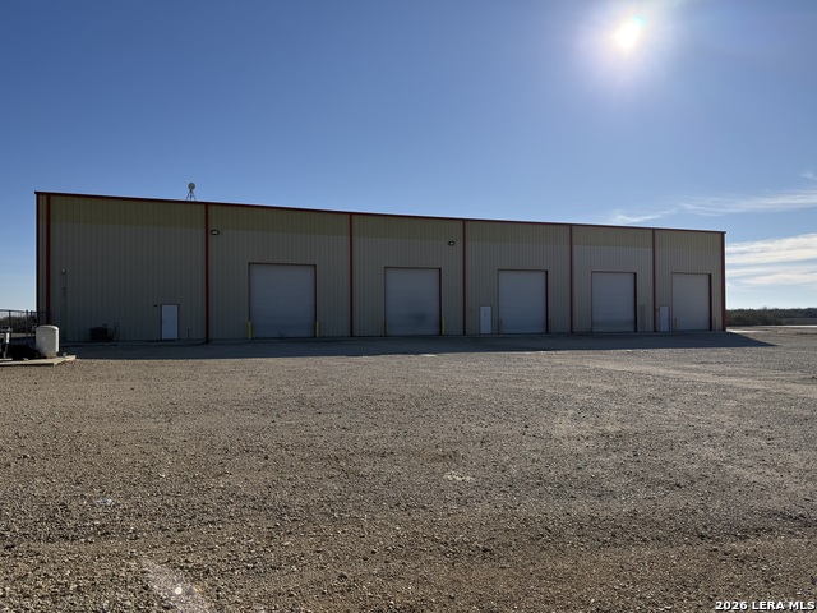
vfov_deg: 56.8
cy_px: 306
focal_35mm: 24
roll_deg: +0.2
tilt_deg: +0.2
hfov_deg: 71.6
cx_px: 408
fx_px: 566
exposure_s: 1/10309
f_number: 1.78
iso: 80
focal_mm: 6.76
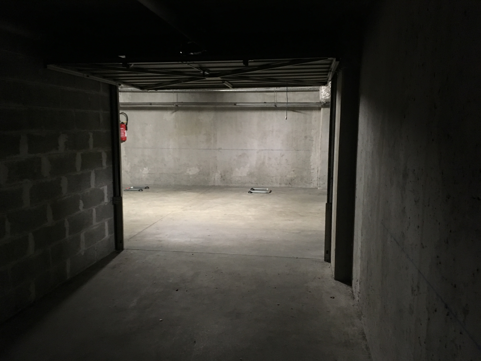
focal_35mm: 29
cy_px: 180
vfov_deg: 48.2
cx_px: 240
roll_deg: +0.3
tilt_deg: -9.4
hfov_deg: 61.7
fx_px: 403
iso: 400
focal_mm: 4.15
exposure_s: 1/17
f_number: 2.2
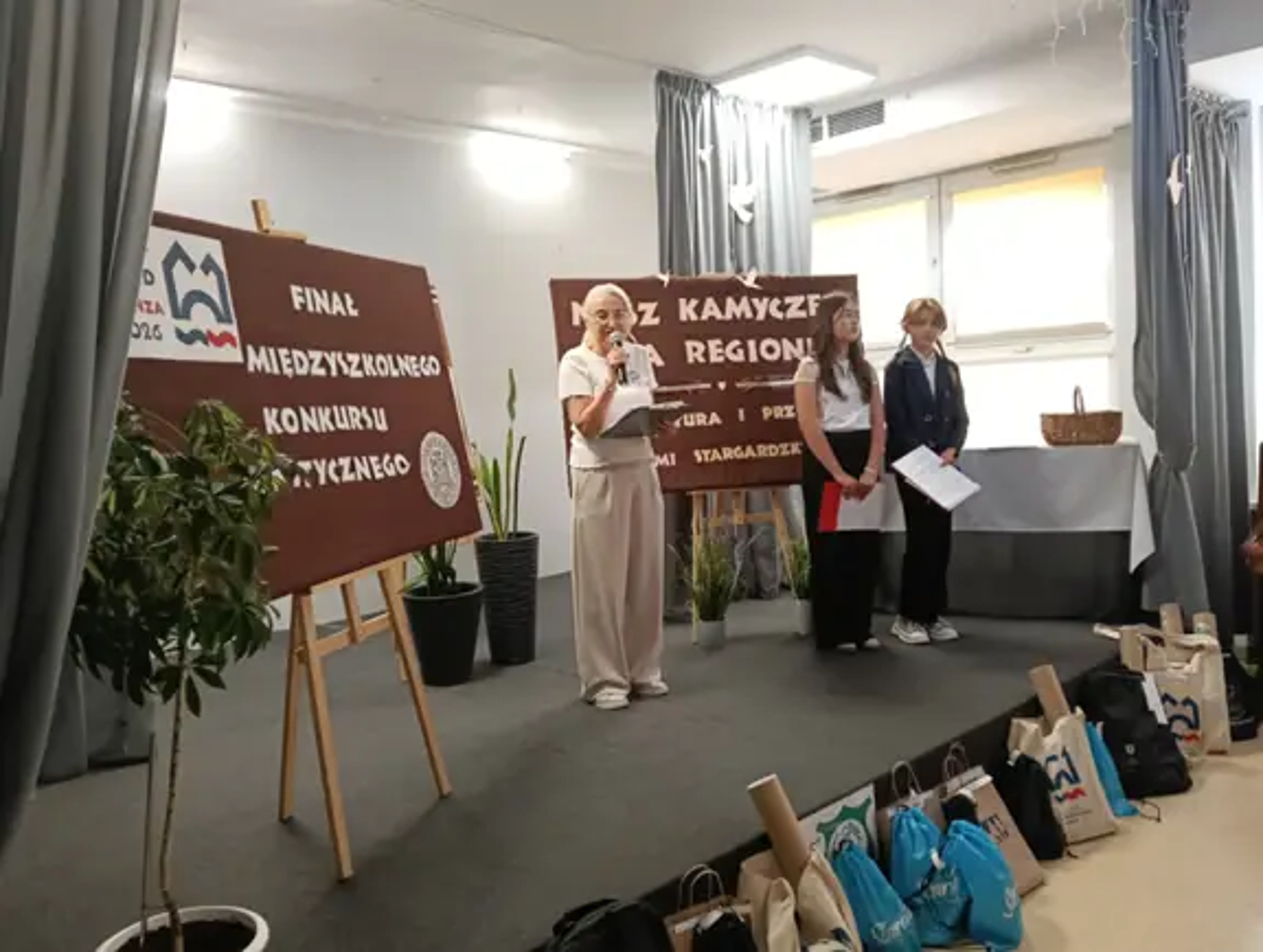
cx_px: 632
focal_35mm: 27
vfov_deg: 51.5
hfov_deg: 65.2
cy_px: 476
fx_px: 987
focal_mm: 3.98
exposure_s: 1/33.3
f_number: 1.8
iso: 500
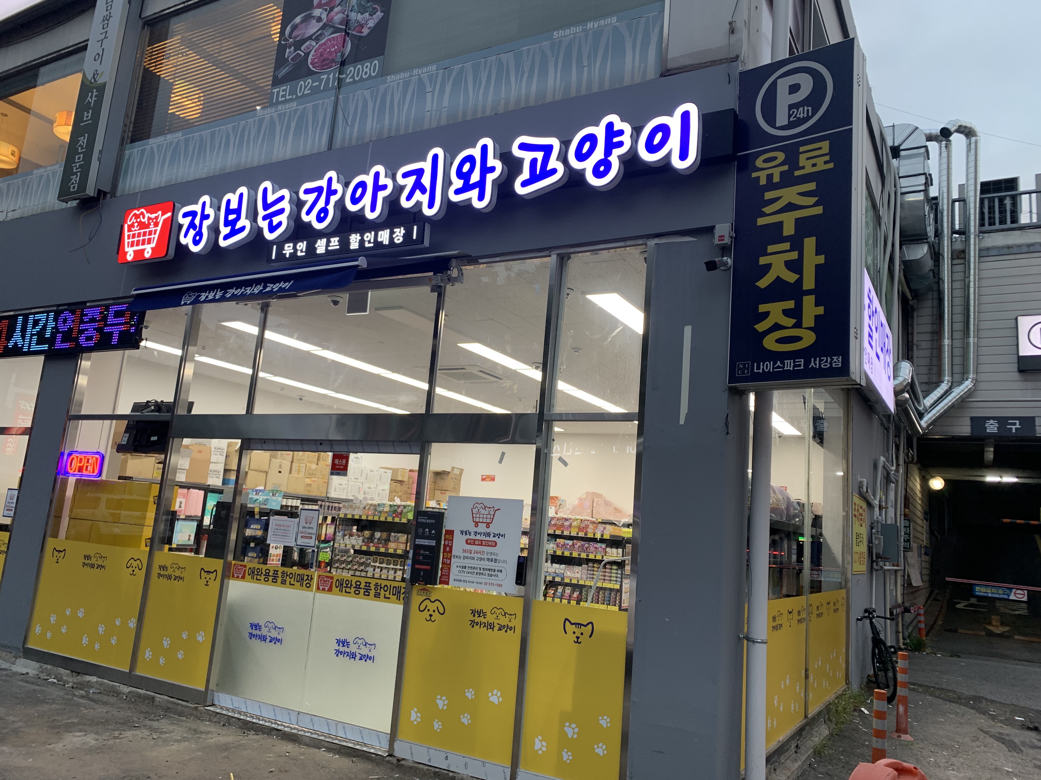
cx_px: 520
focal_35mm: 26
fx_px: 782
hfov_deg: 67.3
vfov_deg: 53.1
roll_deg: -4.5
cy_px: 390
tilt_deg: +9.9
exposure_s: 1/60
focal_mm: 4.25
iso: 50
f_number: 1.8
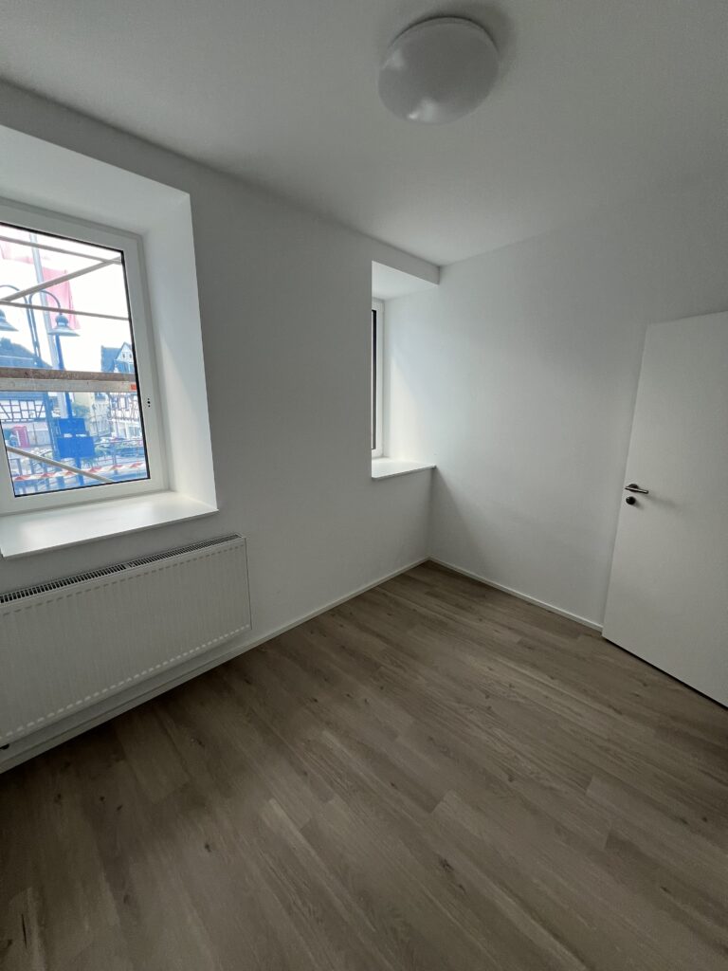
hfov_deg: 89.9
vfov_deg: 106.2
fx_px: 365
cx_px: 364
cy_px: 486
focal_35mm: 13
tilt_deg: -11.7
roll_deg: +0.4
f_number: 1.8
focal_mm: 1.57
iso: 80
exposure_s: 1/99
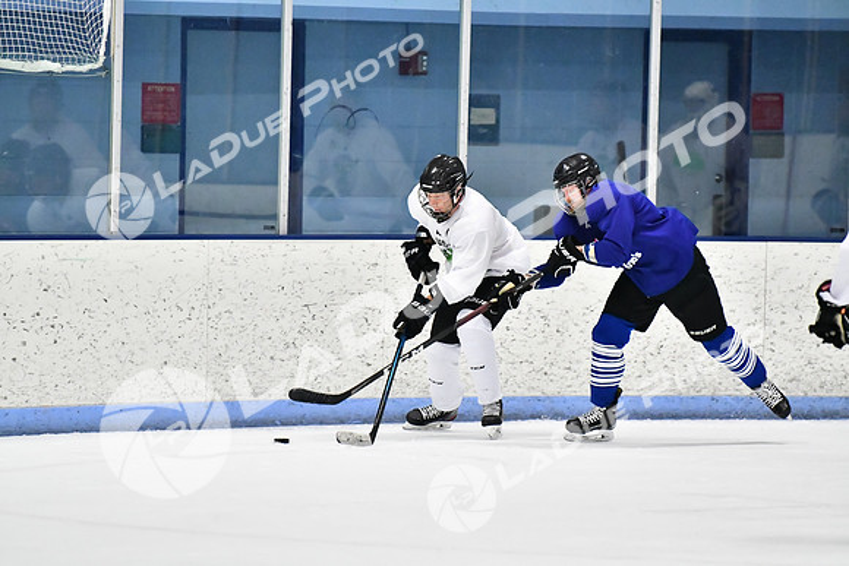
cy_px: 283
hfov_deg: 6.9
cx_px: 424
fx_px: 7076
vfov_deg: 4.6
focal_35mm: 300
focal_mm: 200
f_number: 3.2
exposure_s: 1/1250
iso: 6400
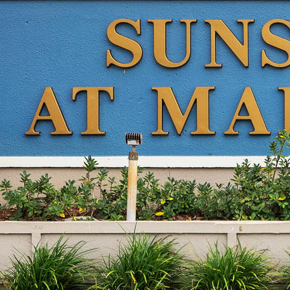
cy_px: 81
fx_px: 1204
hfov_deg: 13.0
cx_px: 425
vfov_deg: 13.7
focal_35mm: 127
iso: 2000
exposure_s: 1/640
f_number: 4
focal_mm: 35
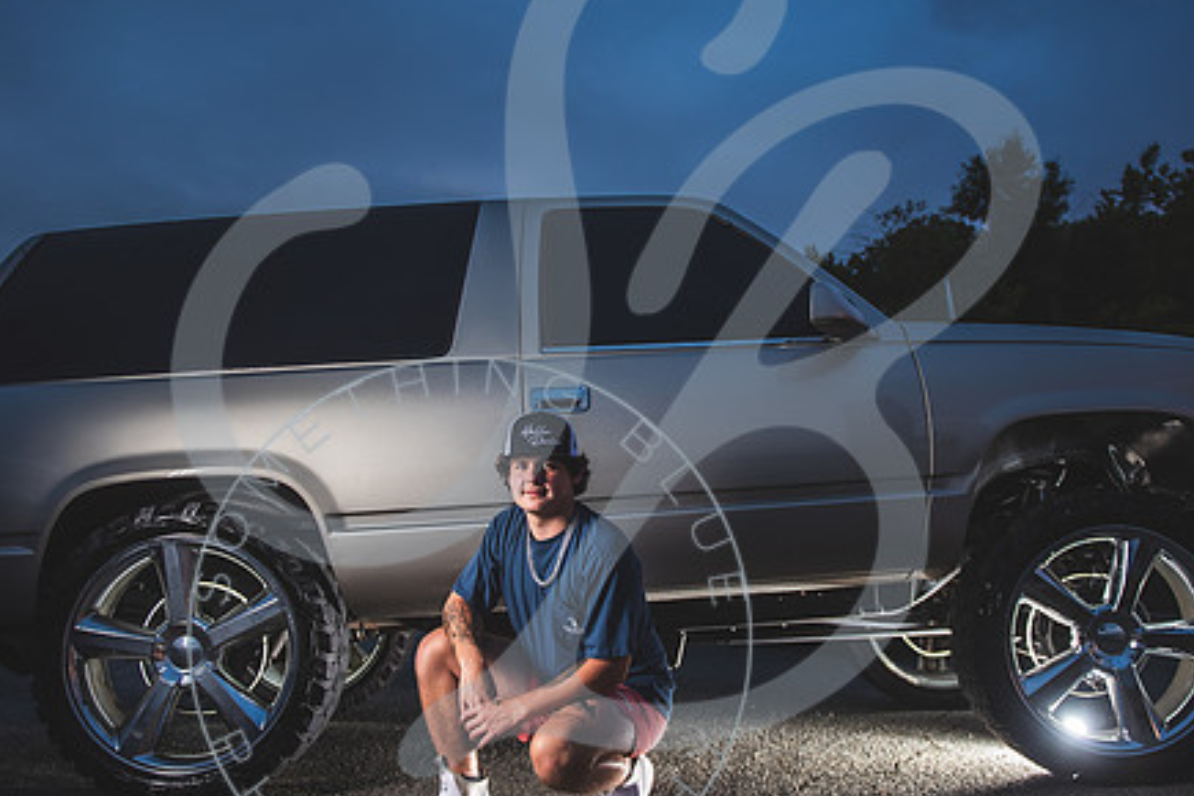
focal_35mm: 32
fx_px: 1061
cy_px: 408
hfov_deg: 58.7
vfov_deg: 41.1
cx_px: 607
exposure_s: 1/250
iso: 100
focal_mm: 24
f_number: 2.8
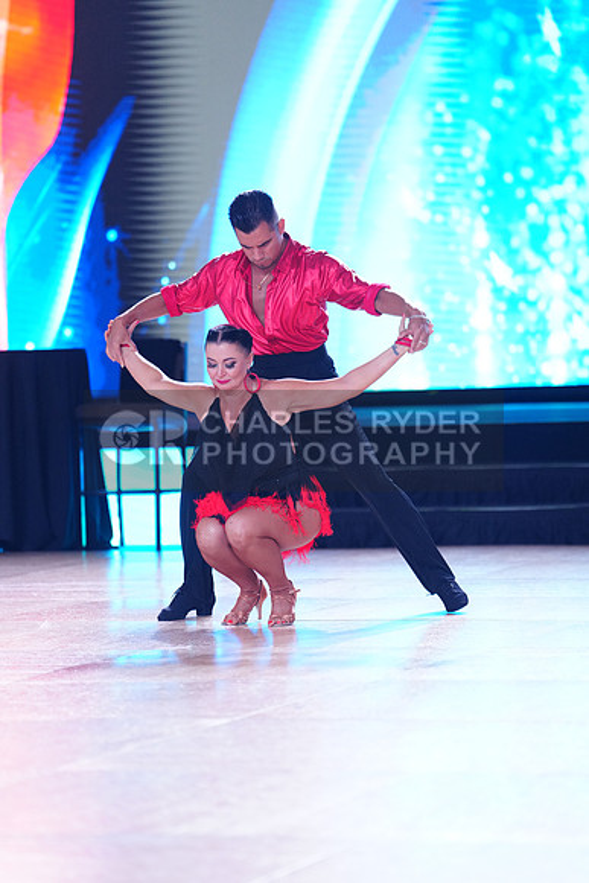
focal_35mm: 157
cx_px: 294
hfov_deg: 8.7
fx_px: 3850
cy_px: 442
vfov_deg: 13.1
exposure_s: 1/640
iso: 1600
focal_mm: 157
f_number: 2.8
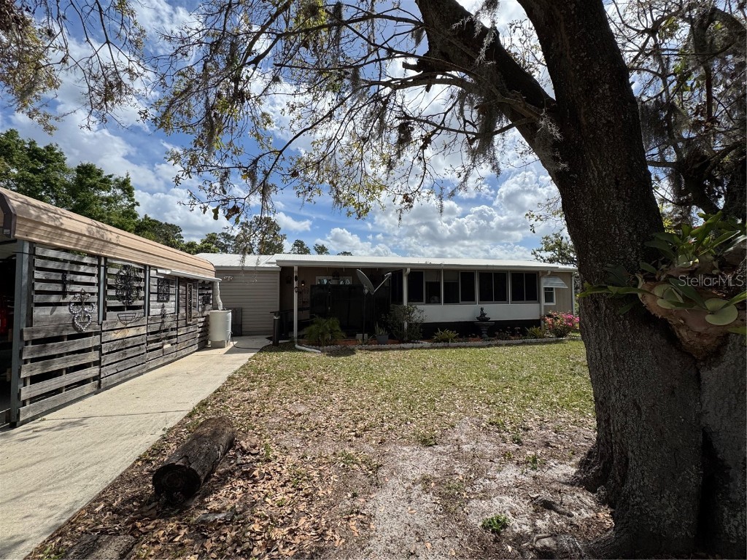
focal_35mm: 14
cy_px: 280
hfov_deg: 102.1
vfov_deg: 85.7
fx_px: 302
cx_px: 374
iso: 40
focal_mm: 2.22
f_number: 2.2
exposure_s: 1/3717
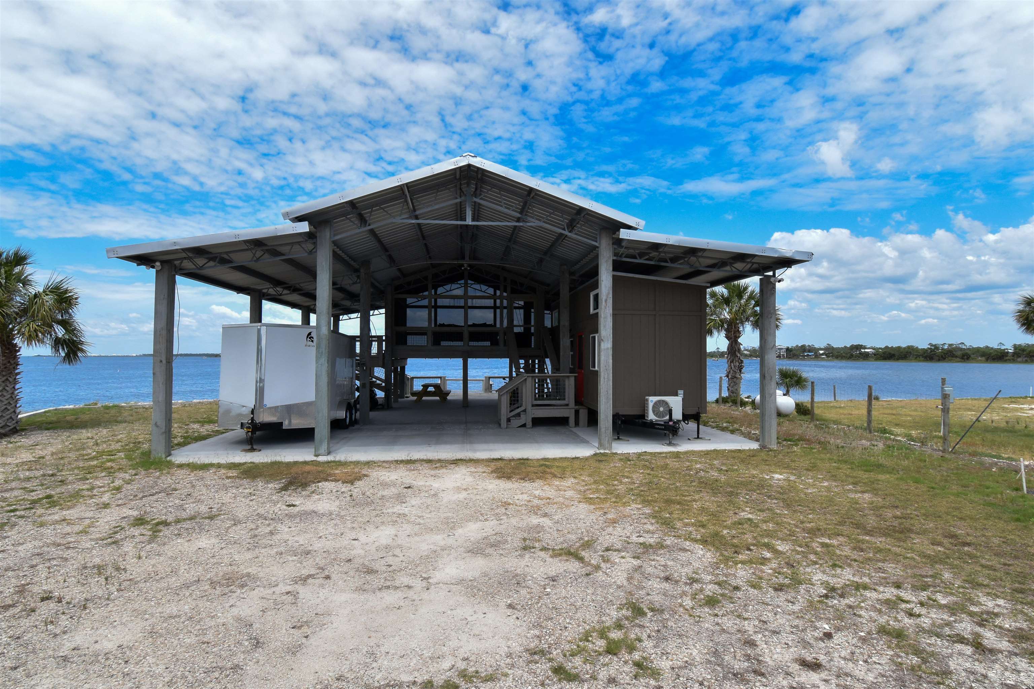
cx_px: 517
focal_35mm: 15
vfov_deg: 77.3
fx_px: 431
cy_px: 344
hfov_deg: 100.4
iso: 400
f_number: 10
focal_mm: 10
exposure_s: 1/400
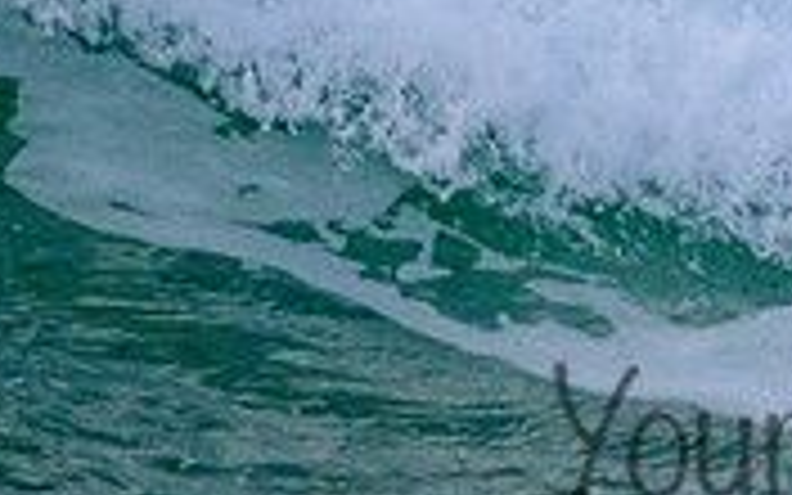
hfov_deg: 0.6
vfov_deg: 0.4
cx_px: 1498
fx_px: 79410
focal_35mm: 3679
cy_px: 227
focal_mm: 800
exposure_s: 1/2000
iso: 1100
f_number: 11
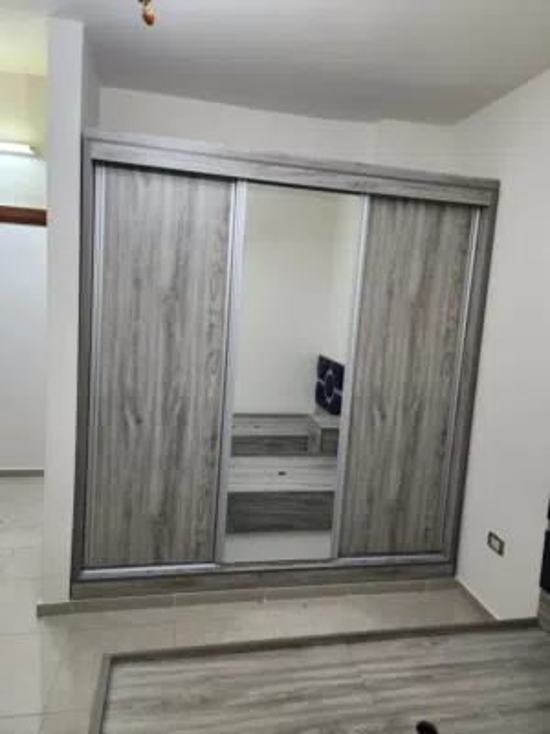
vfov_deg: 73.9
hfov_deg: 58.9
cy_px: 367
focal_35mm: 23
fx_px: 487
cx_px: 275
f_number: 1.8
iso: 640
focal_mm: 6.4
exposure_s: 1/100
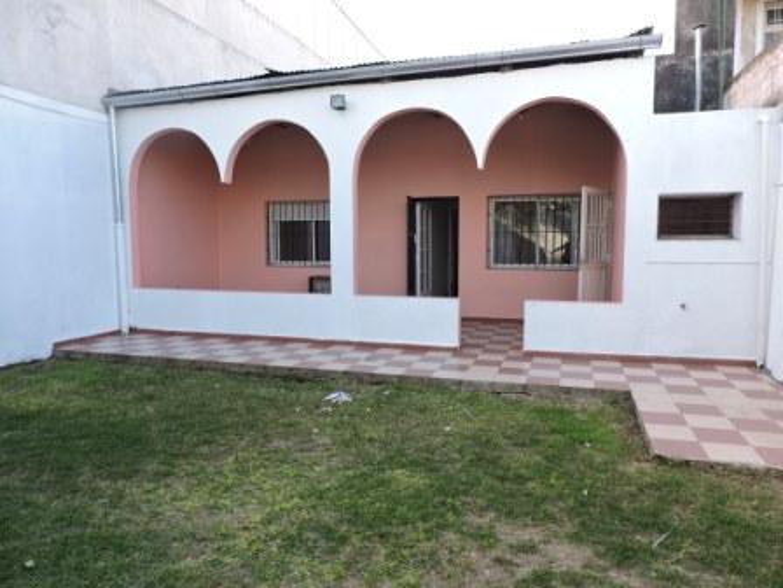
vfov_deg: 56.8
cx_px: 392
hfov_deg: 71.6
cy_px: 294
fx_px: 543
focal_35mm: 24
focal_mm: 4.3
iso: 100
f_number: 3
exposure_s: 1/160
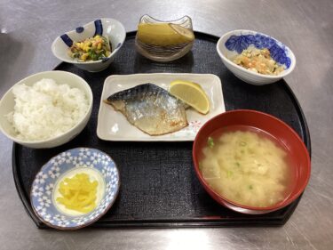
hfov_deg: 58.4
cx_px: 166
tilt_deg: -53.8
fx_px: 298
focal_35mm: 31
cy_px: 125
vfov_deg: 45.4
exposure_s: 1/60
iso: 125
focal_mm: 3.3
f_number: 2.4
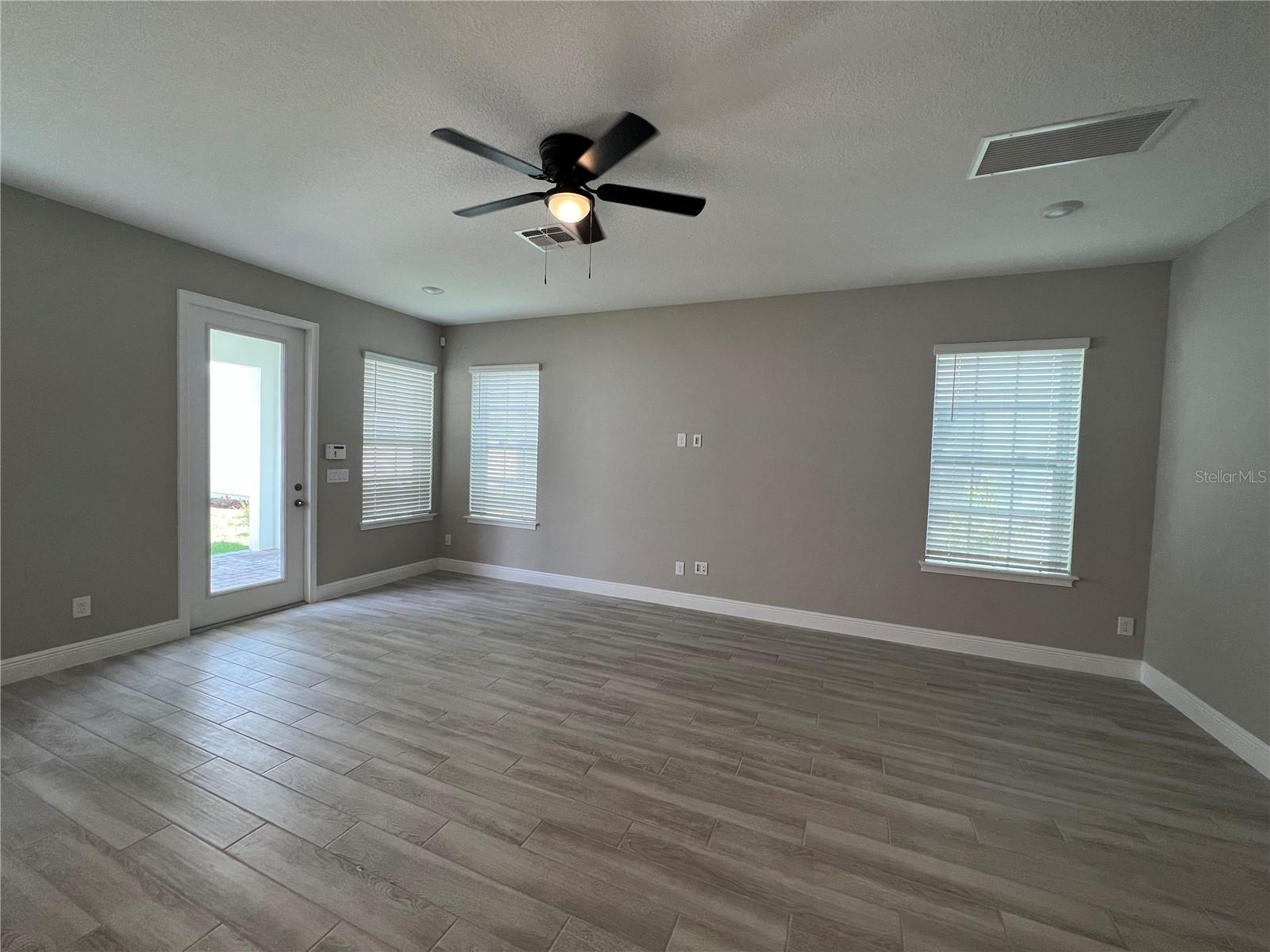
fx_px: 477
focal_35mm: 13
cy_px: 476
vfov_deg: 89.9
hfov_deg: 106.2
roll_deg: -1.8
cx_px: 635
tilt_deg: -3.8
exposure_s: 1/120
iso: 80
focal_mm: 1.57
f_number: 1.8
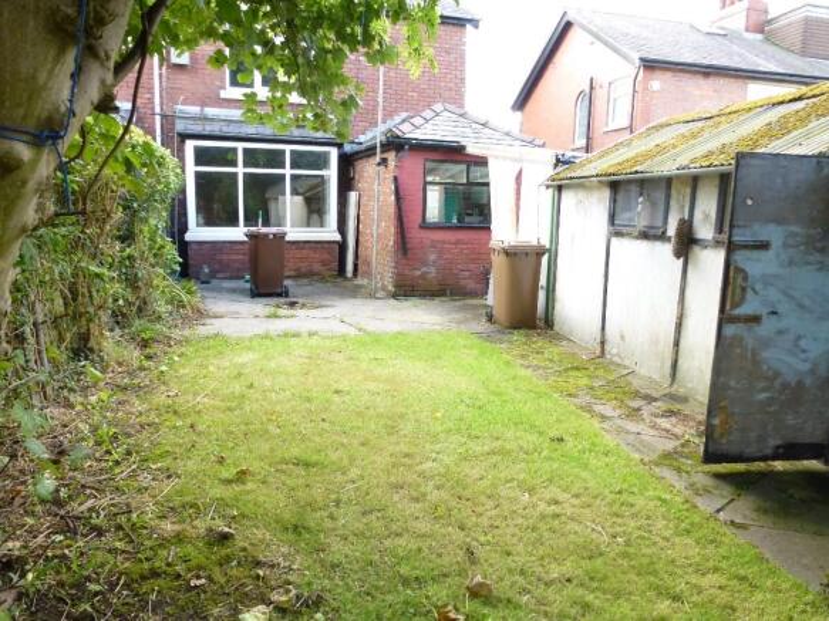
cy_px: 310
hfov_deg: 71.6
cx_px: 414
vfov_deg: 56.8
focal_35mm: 24
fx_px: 575
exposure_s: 1/60
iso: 200
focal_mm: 4.3
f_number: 3.3
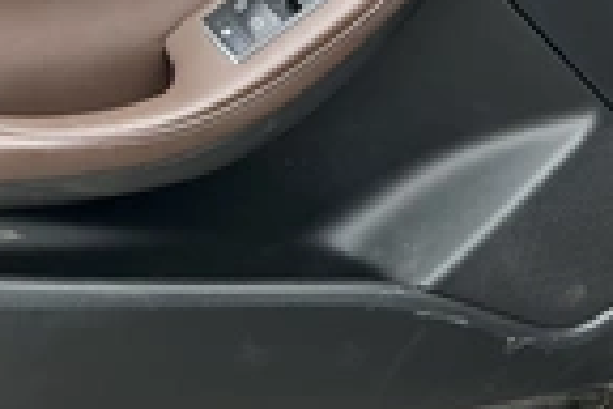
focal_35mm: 81
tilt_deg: -21.6
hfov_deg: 24.6
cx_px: 115
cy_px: 81
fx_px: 1379
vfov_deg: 16.7
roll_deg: +1.8
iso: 16
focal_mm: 3
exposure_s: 1/122
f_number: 1.8
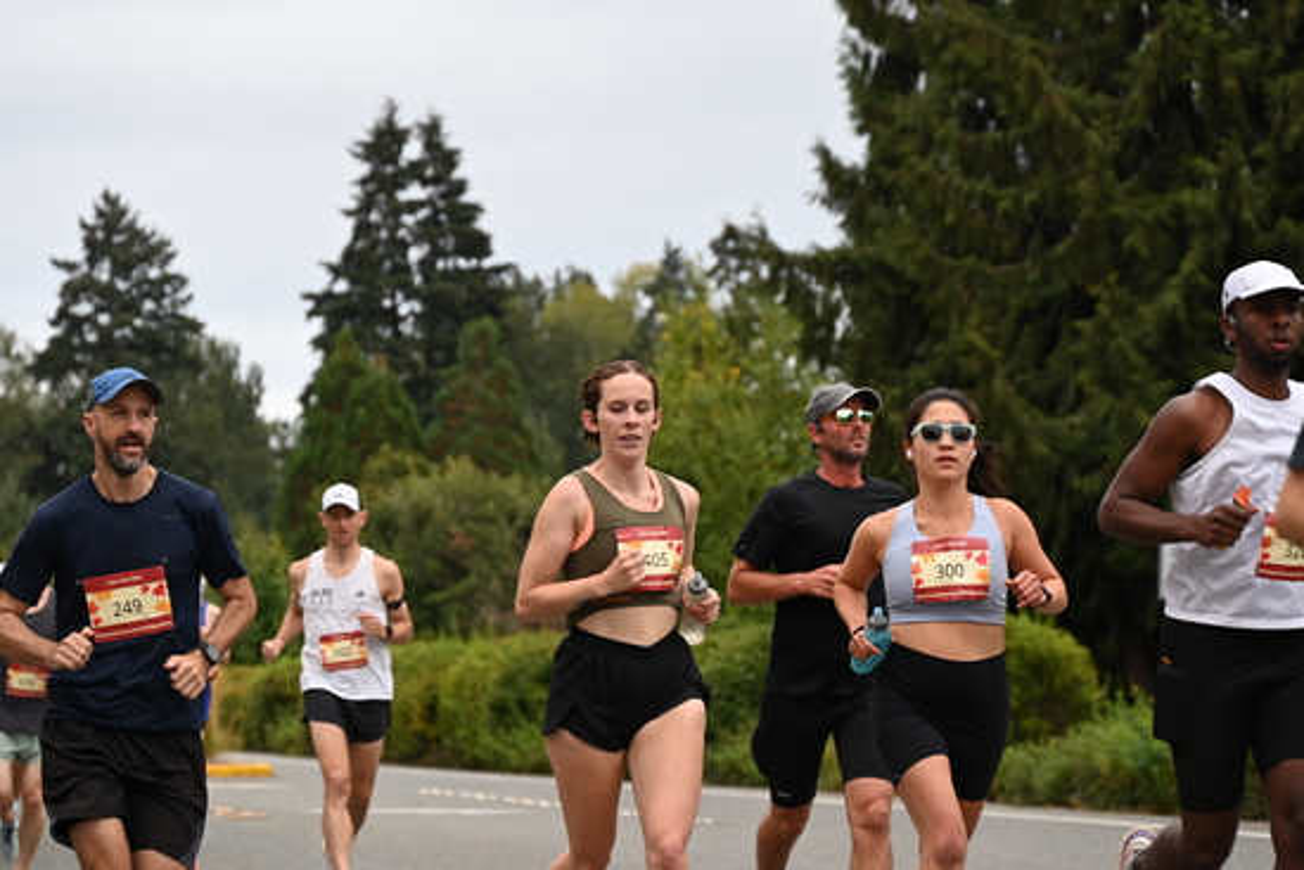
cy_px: 435
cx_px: 652
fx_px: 5072
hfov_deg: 14.6
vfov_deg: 9.8
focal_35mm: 140
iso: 720
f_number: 6.3
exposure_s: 1/250
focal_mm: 140
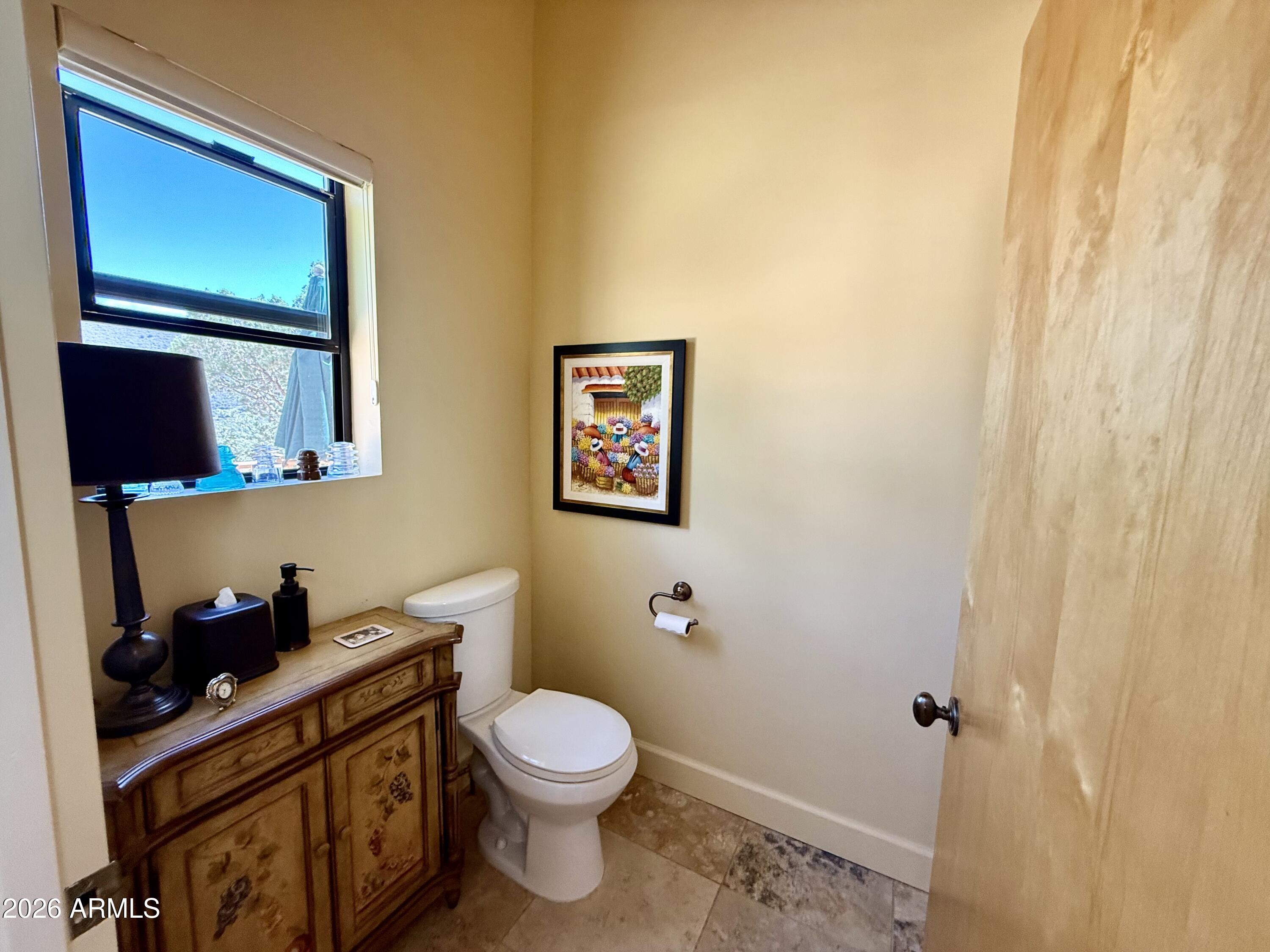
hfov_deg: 102.1
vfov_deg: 85.7
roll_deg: -1.6
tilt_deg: -6.5
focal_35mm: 14
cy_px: 476
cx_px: 635
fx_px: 514
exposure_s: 1/120
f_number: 2.2
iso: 250
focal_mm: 2.22
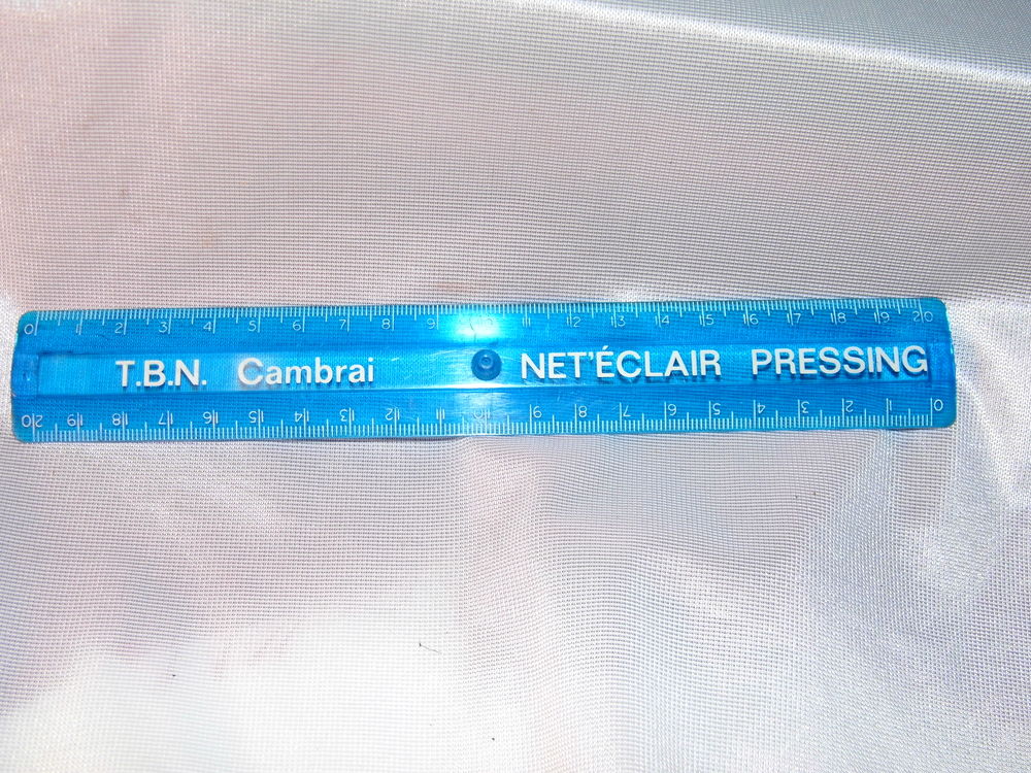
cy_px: 386
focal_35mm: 43
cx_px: 516
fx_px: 1281
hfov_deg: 43.9
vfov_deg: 33.6
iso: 100
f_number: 3.5
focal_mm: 7.7
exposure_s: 1/60
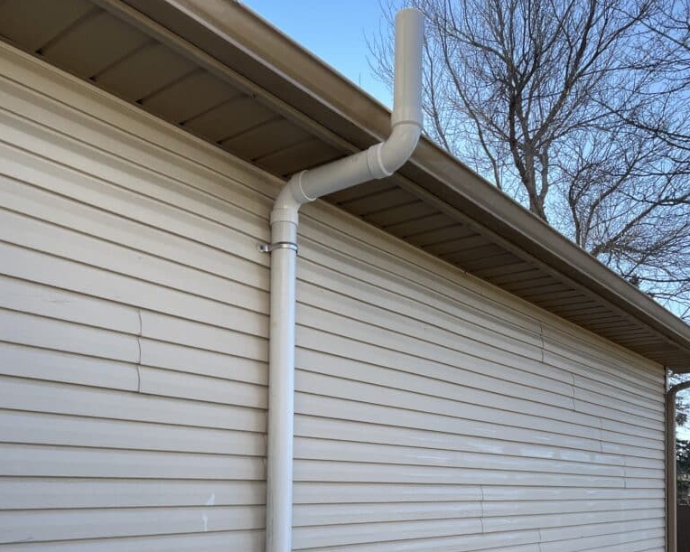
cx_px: 345
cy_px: 445
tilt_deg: +3.4
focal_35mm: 34
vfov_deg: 41.4
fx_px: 694
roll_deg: -1.5
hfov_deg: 52.9
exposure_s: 1/774
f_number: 1.6
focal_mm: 4.2
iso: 32
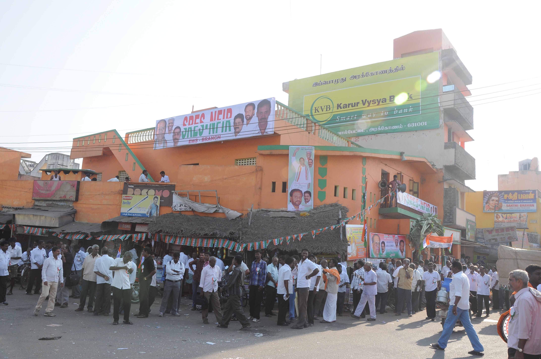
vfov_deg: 47.8
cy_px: 180
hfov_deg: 67.4
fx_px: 405
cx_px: 270
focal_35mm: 27
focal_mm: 18
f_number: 14
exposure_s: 1/125
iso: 320
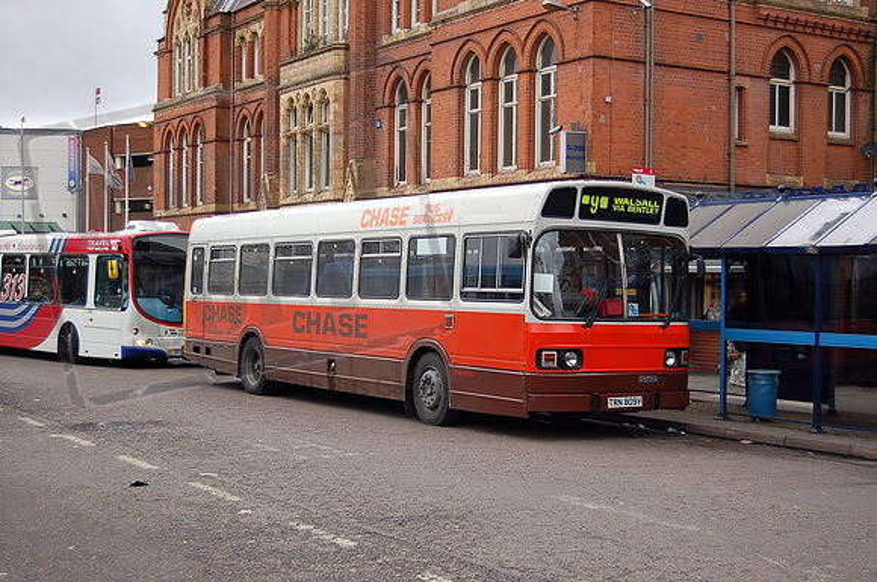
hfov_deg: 38.9
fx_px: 1241
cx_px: 438
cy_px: 291
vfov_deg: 26.4
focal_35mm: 51
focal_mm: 34
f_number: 4.5
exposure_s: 1/500
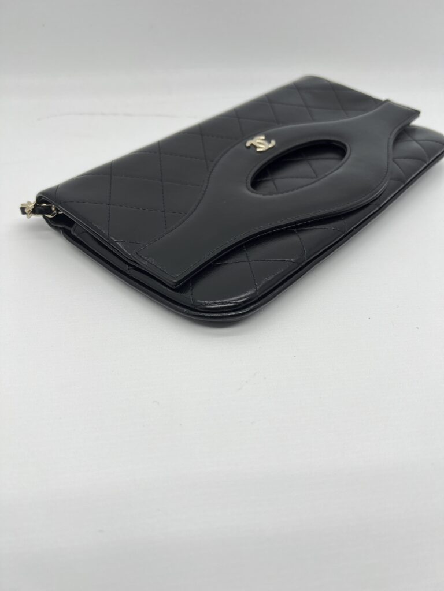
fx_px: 445
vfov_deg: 67.3
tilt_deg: -38.9
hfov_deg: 53.1
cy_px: 296
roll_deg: +0.0
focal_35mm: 26
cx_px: 222
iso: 40
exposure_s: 1/196
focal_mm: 5.7
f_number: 1.5
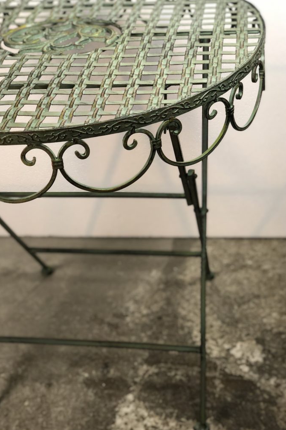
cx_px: 142
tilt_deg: -34.8
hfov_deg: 24.6
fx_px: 656
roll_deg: +6.2
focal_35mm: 55
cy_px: 217
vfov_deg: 36.3
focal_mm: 6
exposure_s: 1/50
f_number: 2.4
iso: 80
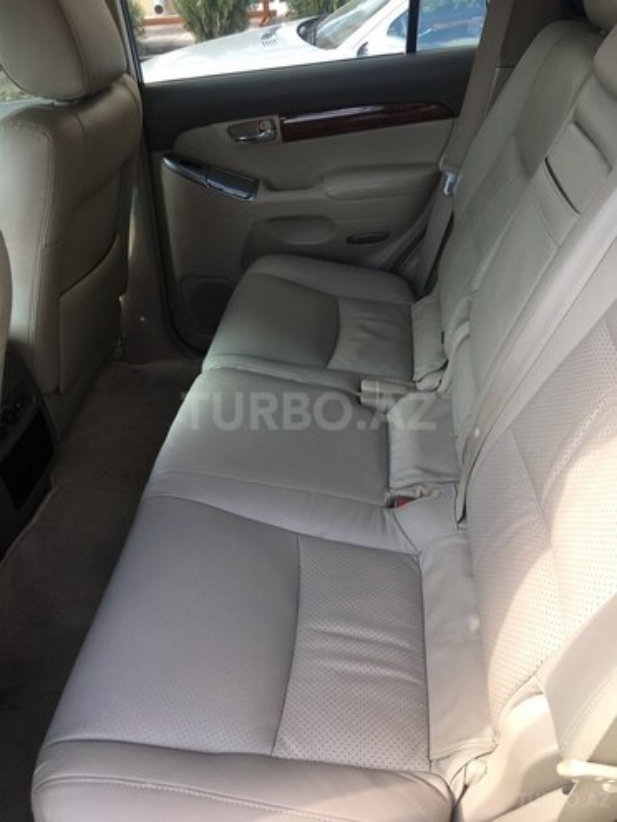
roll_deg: +2.5
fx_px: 689
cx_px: 308
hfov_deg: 48.2
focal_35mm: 29
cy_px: 411
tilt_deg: -36.6
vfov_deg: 61.7
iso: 25
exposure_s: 1/129
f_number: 2.2
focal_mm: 4.15
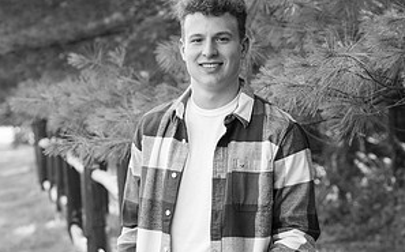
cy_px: 142
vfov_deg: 9.8
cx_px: 202
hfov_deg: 15.7
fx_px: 1467
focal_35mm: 133
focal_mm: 86
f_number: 5
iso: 400
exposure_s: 1/200
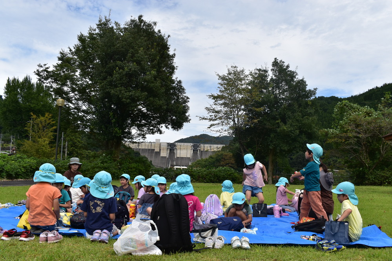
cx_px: 196
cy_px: 130
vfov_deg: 40.0
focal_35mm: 33
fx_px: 359
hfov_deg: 57.2
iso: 360
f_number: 11
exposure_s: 1/500
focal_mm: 22
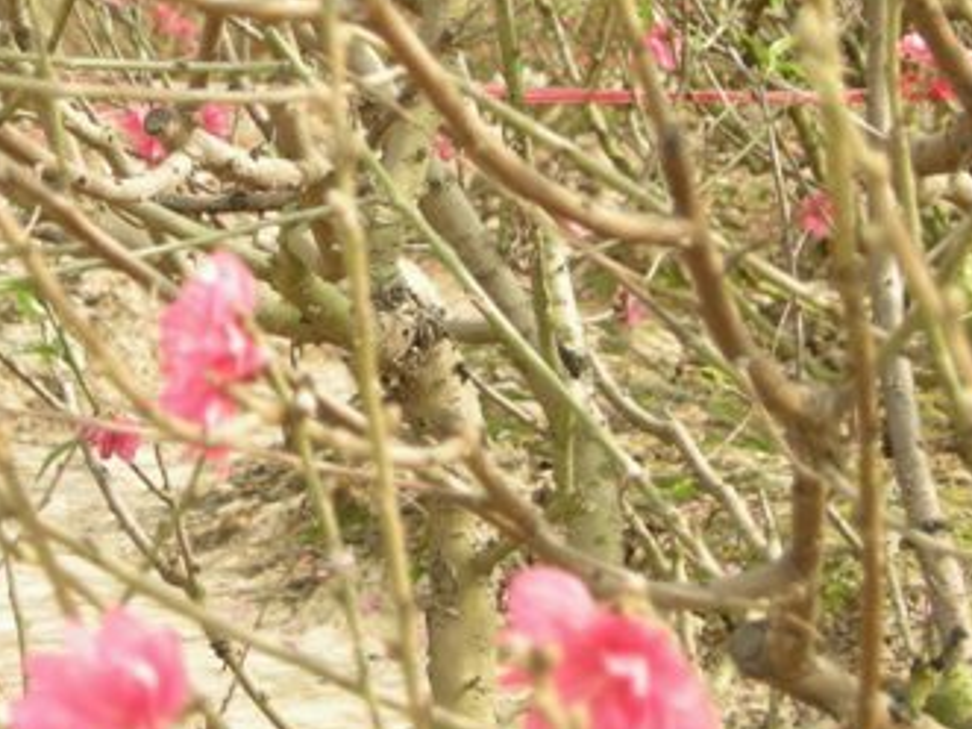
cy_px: 112
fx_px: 4070
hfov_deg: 13.6
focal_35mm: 145
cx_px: 253
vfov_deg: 10.2
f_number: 3.9
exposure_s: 1/93.5
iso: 64
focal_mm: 15.7
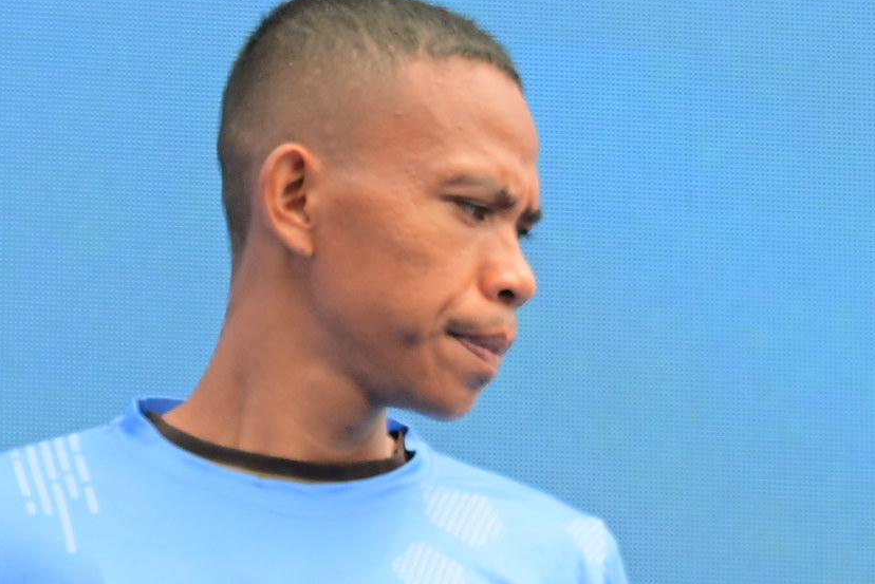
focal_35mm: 372
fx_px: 9046
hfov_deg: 5.5
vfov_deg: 3.7
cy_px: 712
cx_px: 801
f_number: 4
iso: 160
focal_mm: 68
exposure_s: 1/800
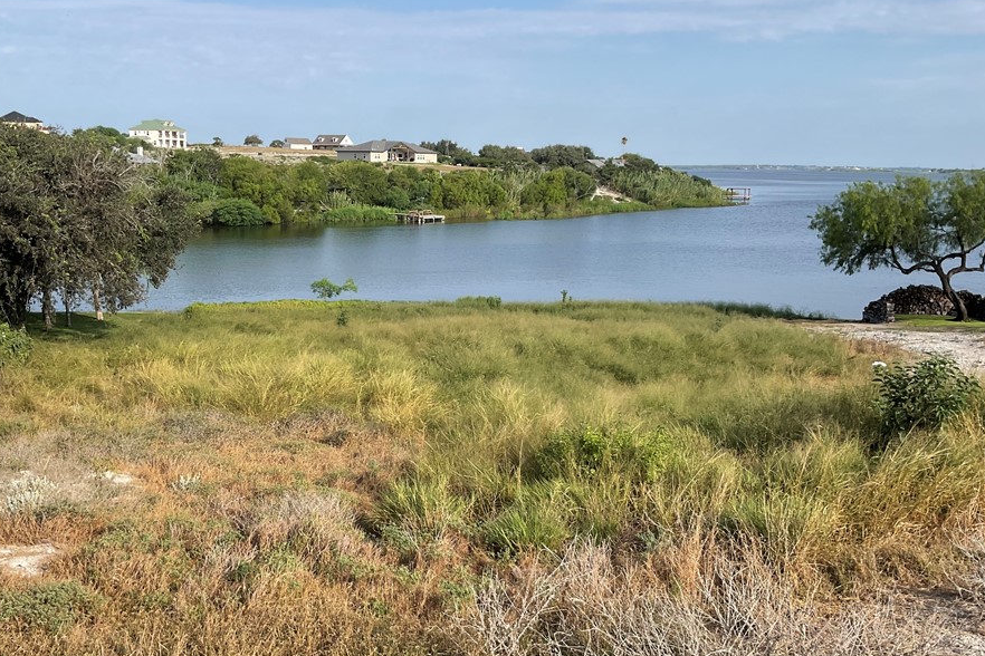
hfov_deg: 54.4
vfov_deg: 37.9
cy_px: 328
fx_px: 958
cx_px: 448
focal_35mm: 35
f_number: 1.8
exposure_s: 1/1730
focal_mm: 3
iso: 16
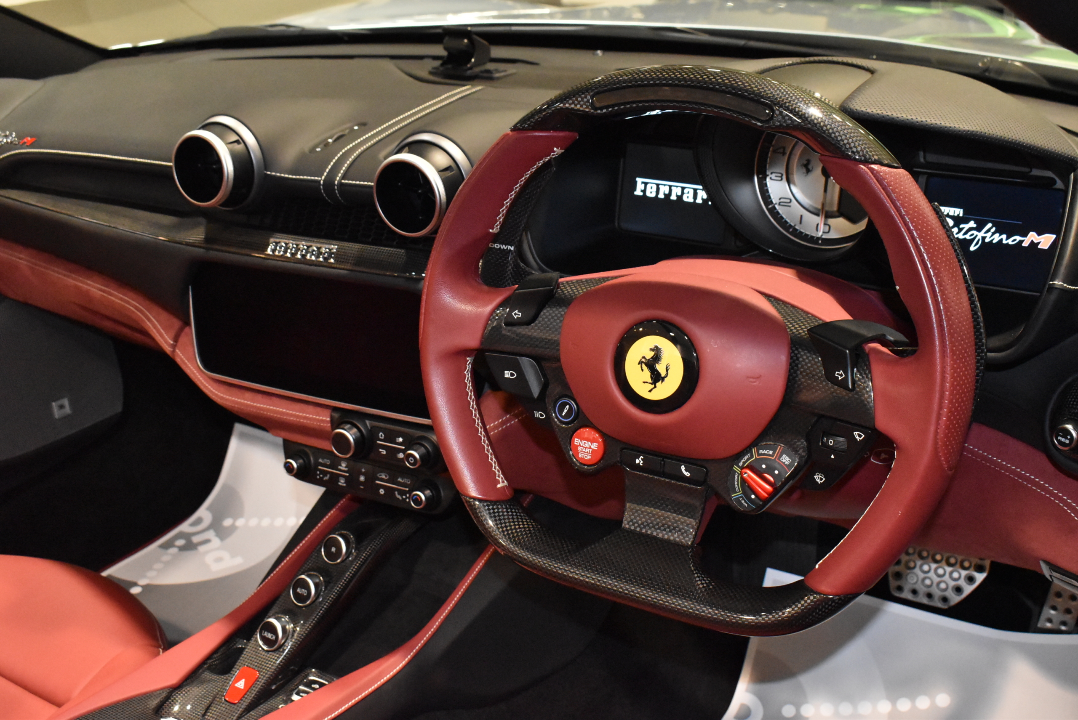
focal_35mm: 40
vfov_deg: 33.1
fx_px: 1214
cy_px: 360
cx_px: 539
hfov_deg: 47.9
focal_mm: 27
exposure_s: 1/60
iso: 6400
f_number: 8
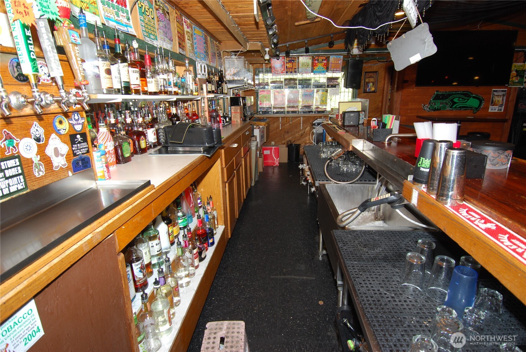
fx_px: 263
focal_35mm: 18
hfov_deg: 89.9
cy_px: 176
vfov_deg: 67.5
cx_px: 263
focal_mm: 12
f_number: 4
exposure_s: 1/60
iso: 280
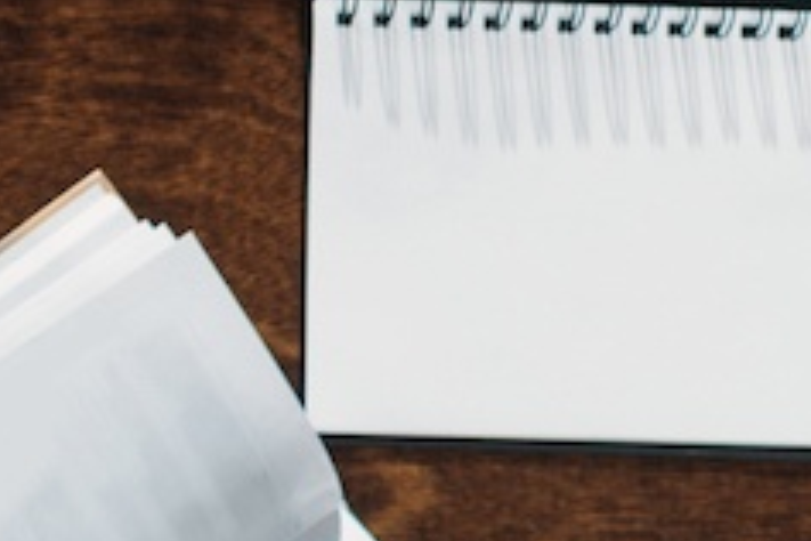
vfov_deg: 5.7
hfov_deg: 7.9
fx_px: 5429
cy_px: -86
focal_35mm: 241
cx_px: -1146
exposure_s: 1/160
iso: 100
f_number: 4
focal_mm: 44
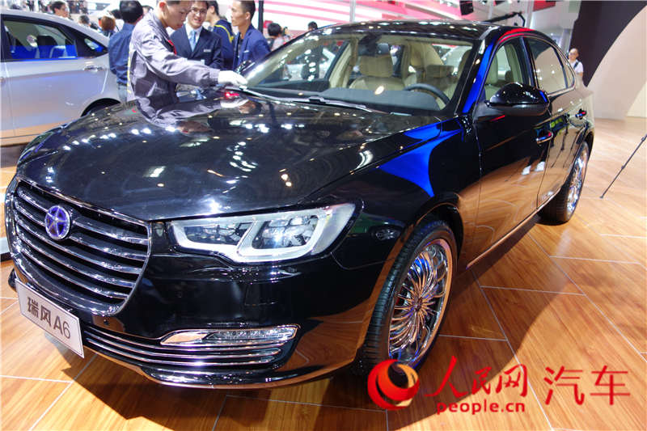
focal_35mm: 28
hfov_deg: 65.5
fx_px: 503
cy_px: 216
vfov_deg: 46.4
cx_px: 324
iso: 125
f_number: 1.8
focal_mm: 10.4
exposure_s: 1/60
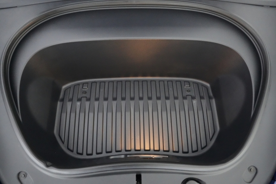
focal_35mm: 25
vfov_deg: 51.2
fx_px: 192
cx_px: 138
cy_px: 92
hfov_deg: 71.5
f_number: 2.8
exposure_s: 1/100
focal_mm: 25
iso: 12800
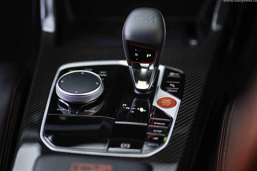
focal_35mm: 92
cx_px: 124
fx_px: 657
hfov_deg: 22.1
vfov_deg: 14.9
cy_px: 88
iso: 800
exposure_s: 1/400
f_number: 2.2
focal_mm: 85
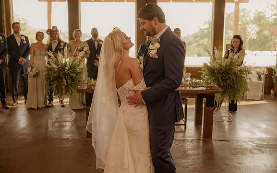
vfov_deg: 31.3
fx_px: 310
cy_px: 84
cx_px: 139
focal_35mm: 41
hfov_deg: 48.2
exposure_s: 1/250
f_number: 2.8
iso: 1000
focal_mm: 40
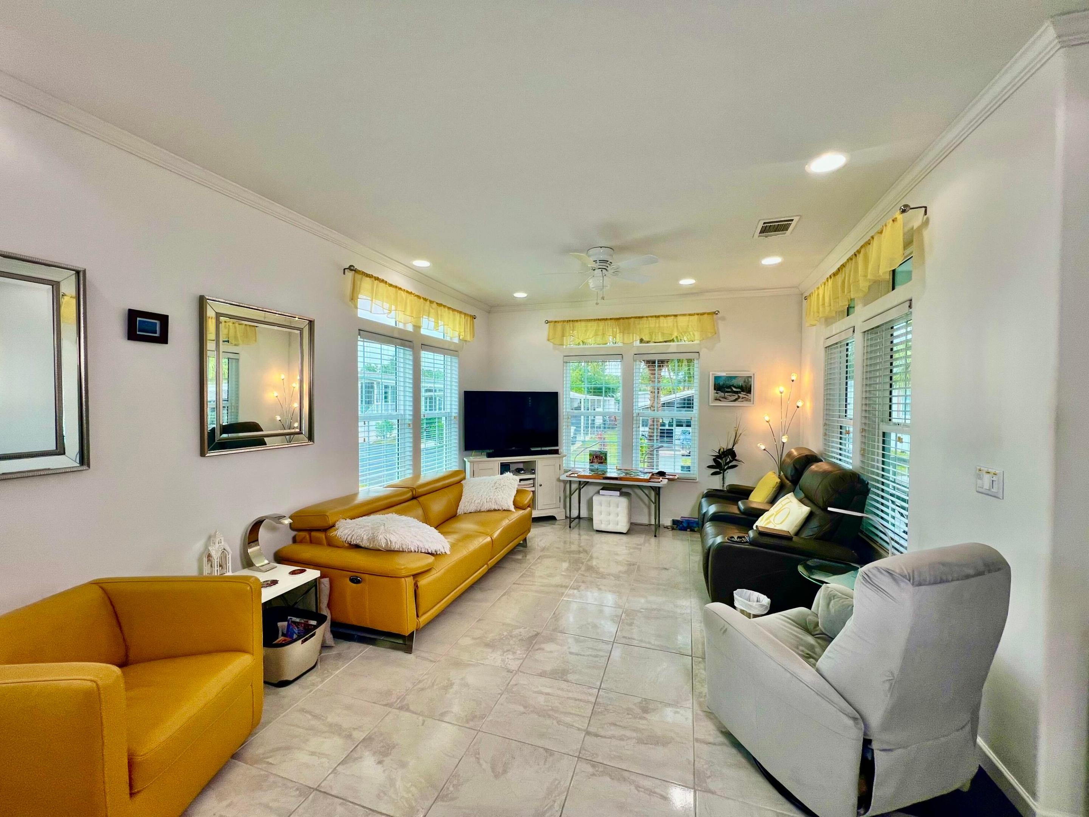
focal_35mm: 13
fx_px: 409
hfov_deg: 106.2
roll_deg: -1.0
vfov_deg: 89.9
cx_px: 544
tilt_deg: -2.3
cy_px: 408
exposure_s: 1/120
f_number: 1.8
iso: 40
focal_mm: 1.57
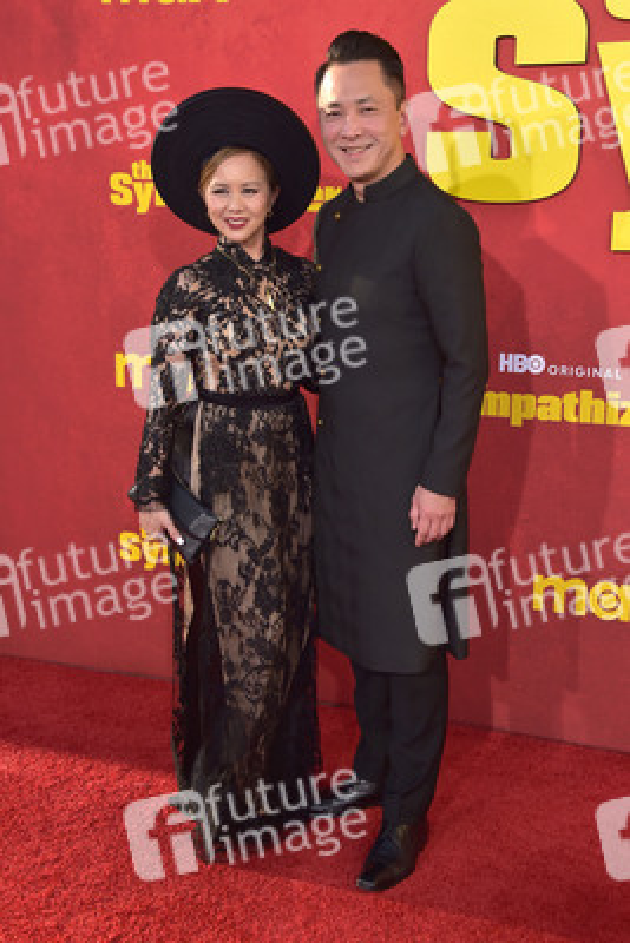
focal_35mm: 50
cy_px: 472
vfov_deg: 39.6
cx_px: 315
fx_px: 1311
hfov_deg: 27.0
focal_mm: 50
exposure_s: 1/1600
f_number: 6.3
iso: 800
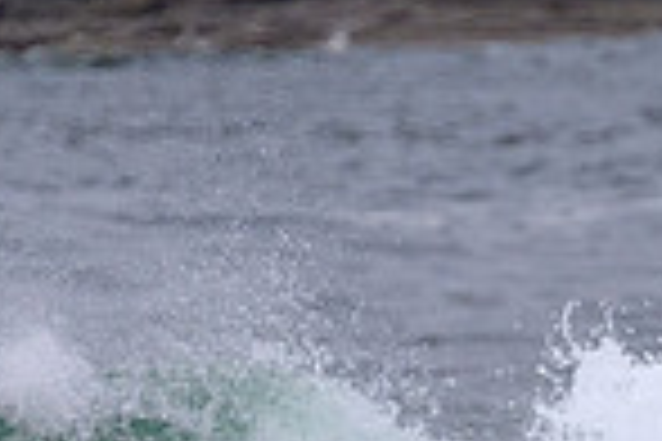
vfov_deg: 0.4
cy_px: 592
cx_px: 662
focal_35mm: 3160
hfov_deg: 0.7
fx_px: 58104
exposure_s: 1/2000
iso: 1600
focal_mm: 800
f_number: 11
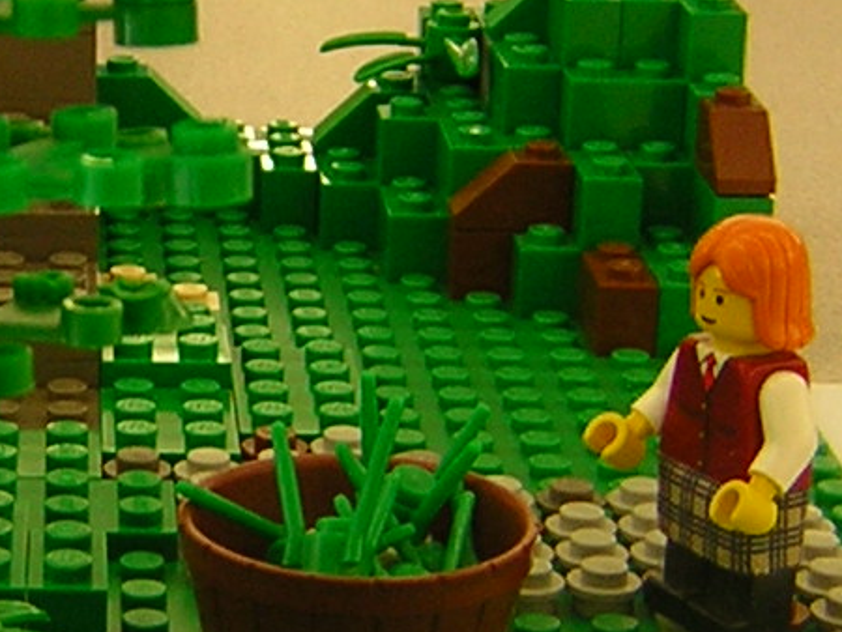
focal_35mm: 128
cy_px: 355
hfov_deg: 15.3
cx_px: 185
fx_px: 3115
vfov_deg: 11.6
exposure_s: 1/5.9
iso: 50
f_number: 2.6
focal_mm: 4.7
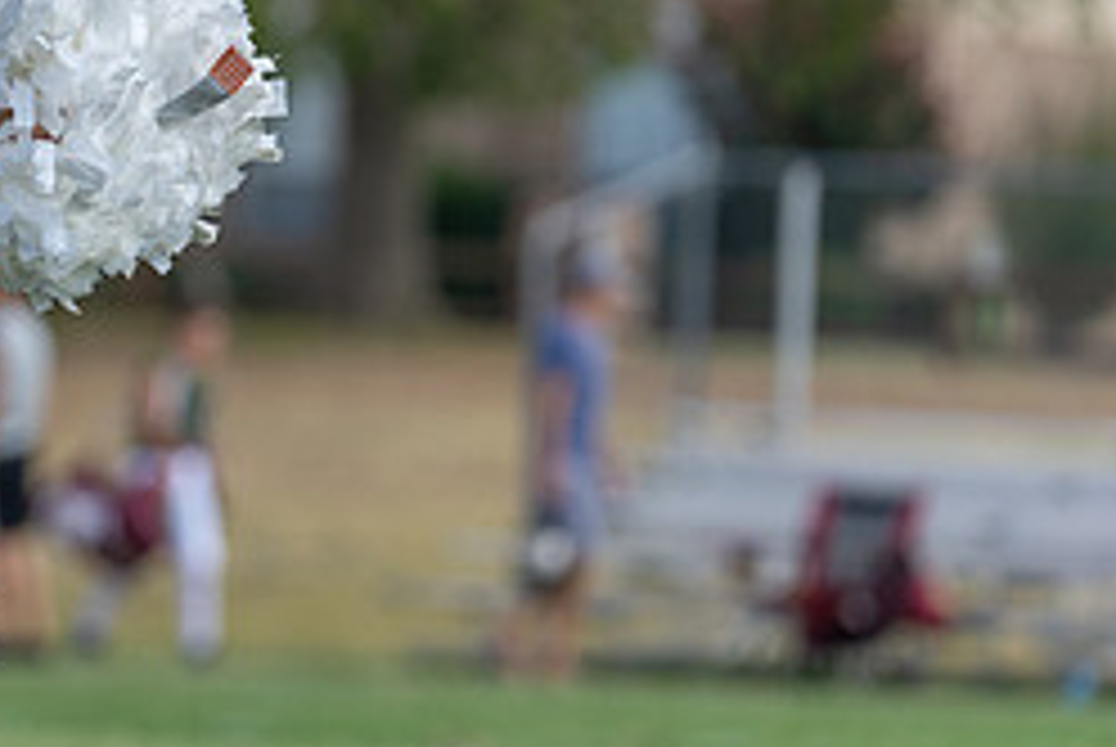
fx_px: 14494
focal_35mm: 467
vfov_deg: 3.0
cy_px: 245
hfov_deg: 4.4
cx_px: -94
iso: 125
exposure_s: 1/1000
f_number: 3.5
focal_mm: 200
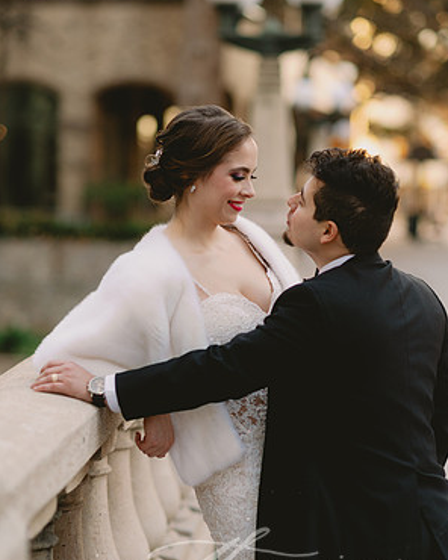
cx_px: 225
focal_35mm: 97
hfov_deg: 15.9
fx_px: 1608
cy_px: 294
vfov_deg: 19.8
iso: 320
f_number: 2.2
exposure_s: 1/500
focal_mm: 85
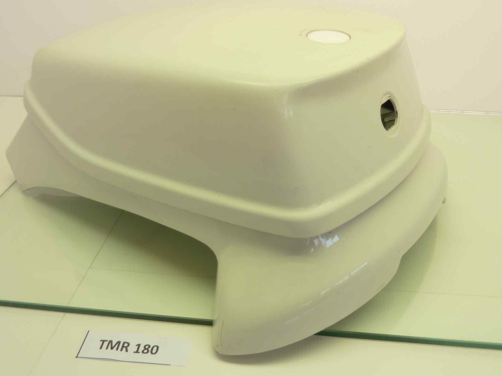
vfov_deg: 44.0
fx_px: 464
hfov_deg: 56.7
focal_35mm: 32
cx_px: 273
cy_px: 158
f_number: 3.3
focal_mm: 4.1
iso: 80
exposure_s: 1/40
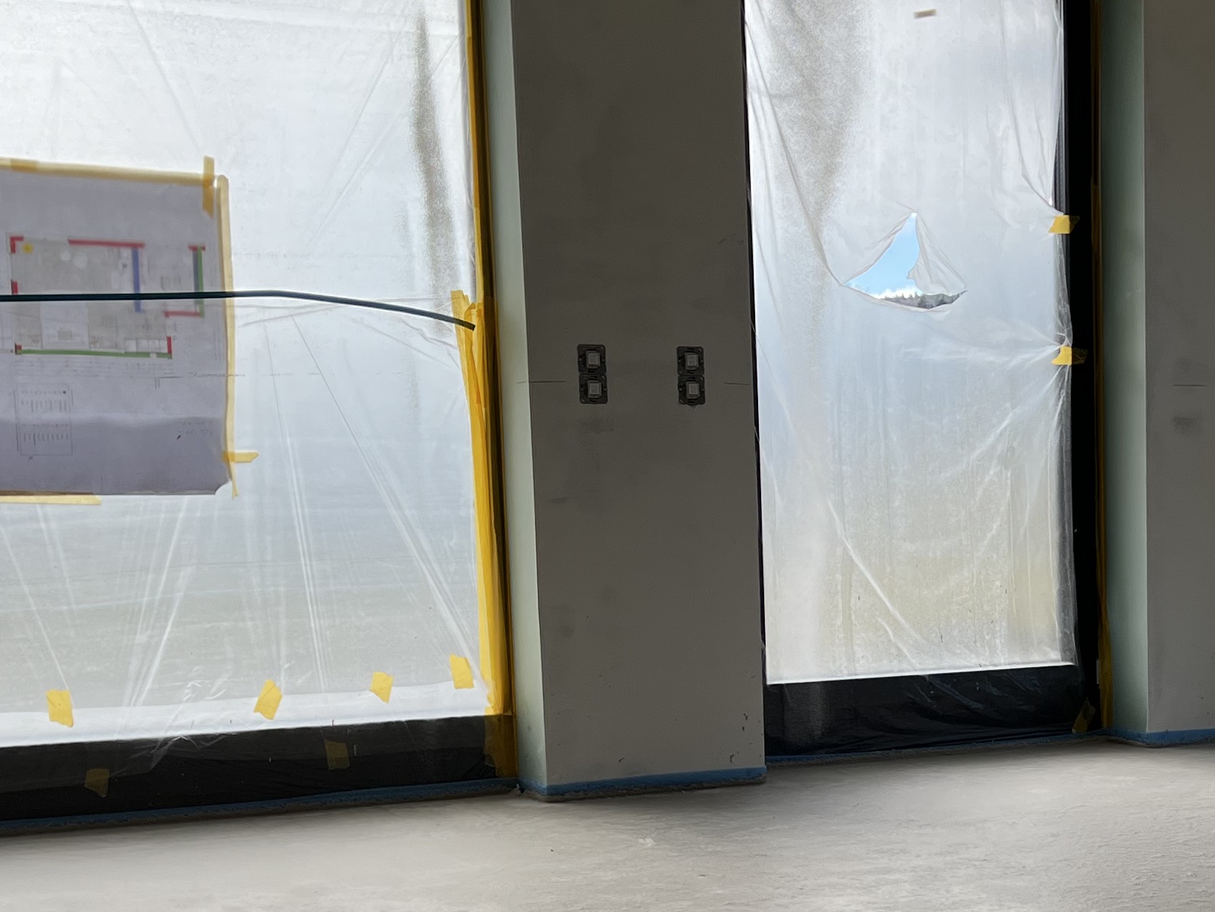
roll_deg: +1.5
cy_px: 723
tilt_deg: -6.2
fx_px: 2247
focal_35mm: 64
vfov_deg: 22.6
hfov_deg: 29.7
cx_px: 932
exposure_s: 1/846
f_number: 1.5
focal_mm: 5.7
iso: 50
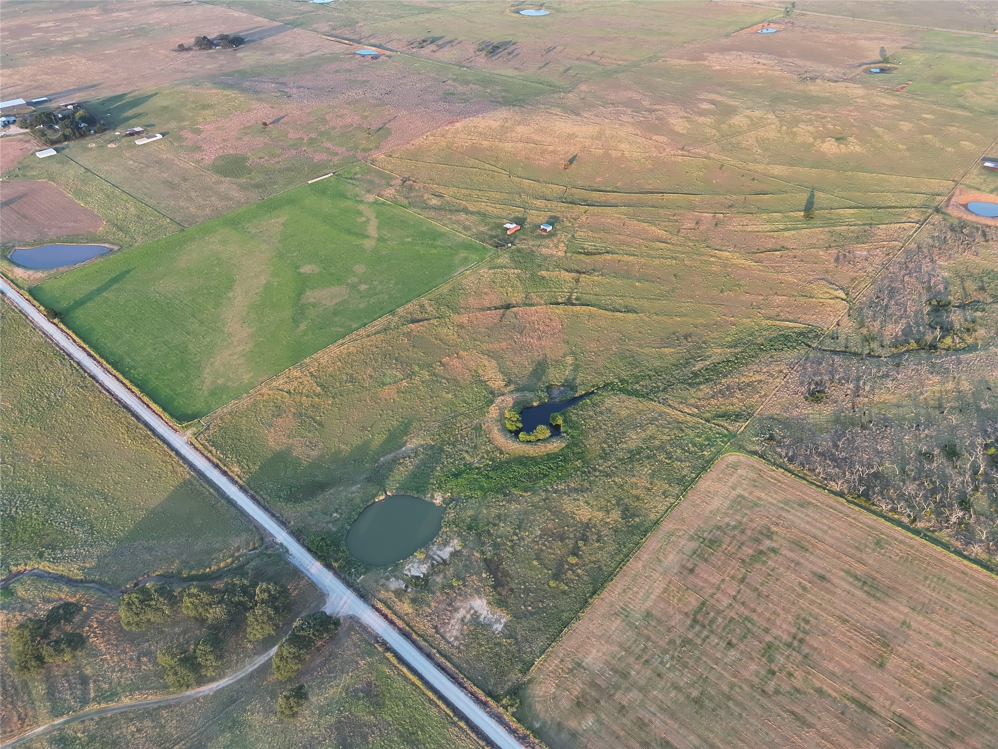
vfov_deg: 56.8
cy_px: 374
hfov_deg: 71.6
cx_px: 499
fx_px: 692
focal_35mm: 24
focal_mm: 6.72
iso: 120
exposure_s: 1/400
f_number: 1.7
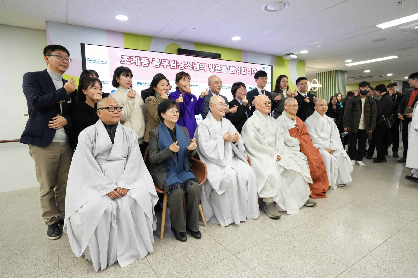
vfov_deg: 61.9
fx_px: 232
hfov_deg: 84.0
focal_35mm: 20
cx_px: 209
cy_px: 139
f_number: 4
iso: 2000
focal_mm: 20
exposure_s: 1/160
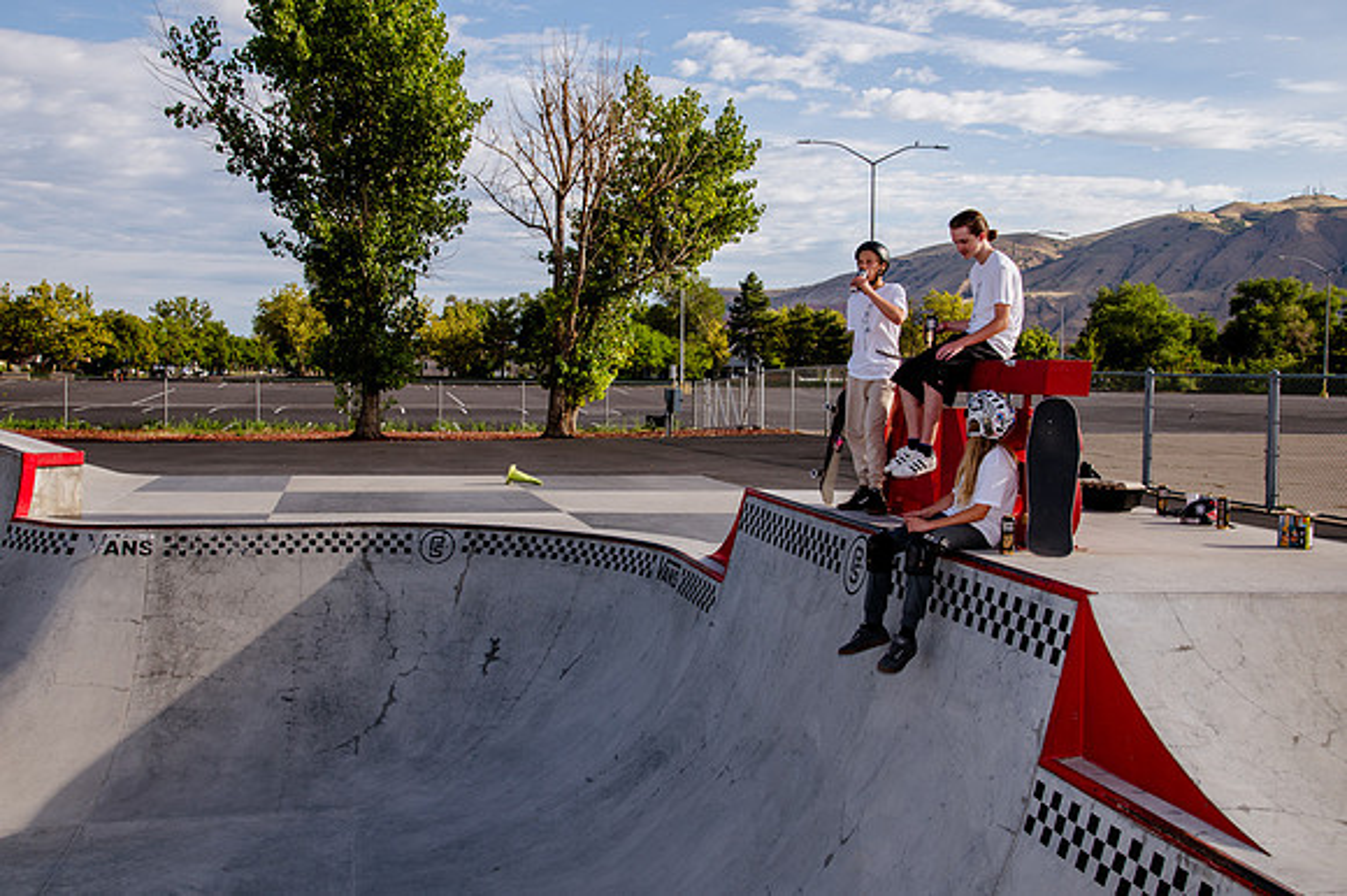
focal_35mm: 39
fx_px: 1451
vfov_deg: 34.3
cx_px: 632
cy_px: 445
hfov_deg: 49.8
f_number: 10
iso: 200
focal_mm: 35
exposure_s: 1/200
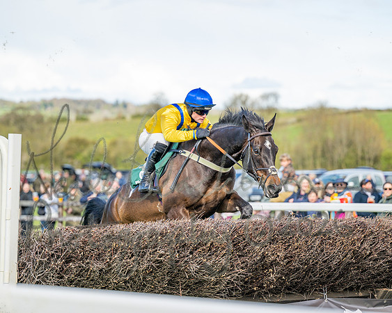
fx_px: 1568
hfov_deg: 14.2
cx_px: 197
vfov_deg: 11.4
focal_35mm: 135
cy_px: 156
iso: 200
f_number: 2.8
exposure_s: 1/1600
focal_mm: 120
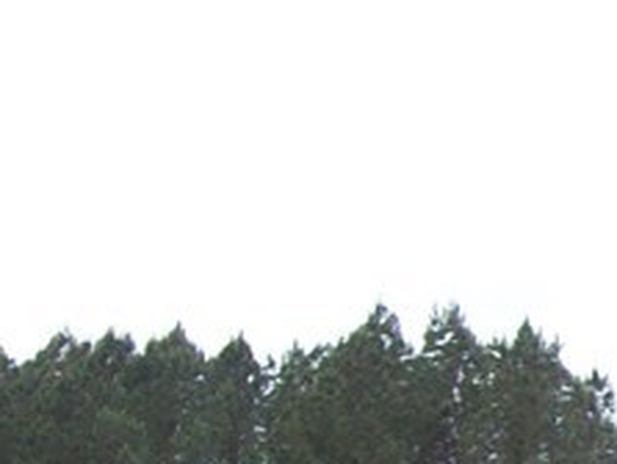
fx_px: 2946
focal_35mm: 165
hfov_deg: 10.7
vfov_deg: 8.8
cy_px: 746
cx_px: 1345
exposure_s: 1/624
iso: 80
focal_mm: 6
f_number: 2.7
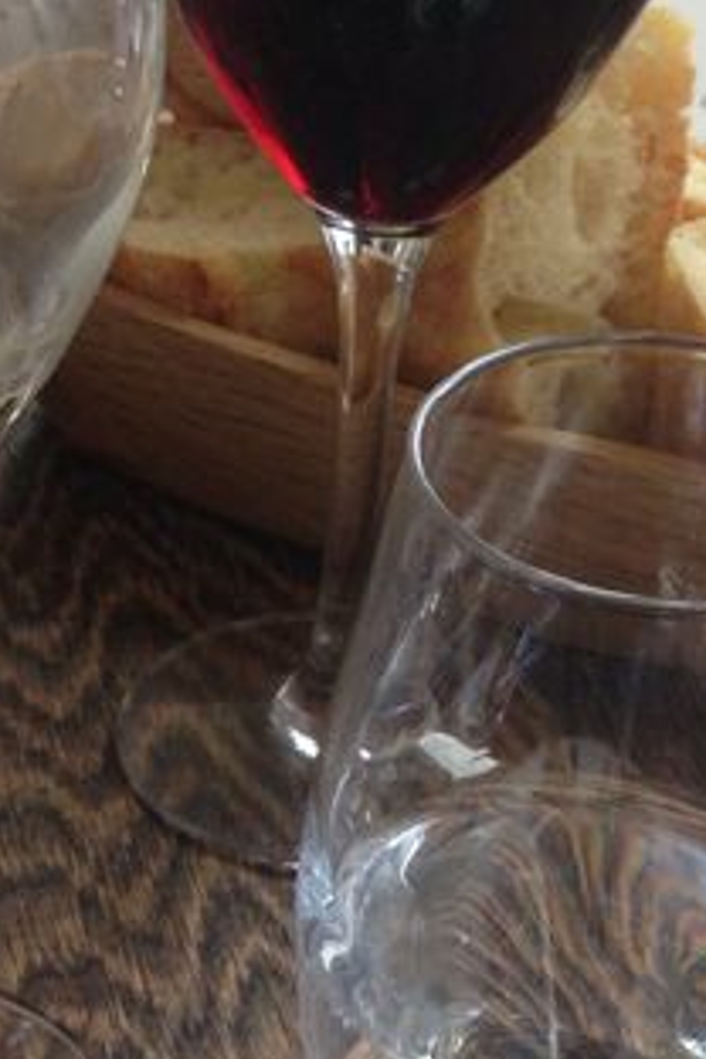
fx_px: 4147
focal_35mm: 141
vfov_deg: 14.1
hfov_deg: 9.7
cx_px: 98
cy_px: 1300
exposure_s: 1/120
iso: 64
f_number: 2.4
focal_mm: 4.12
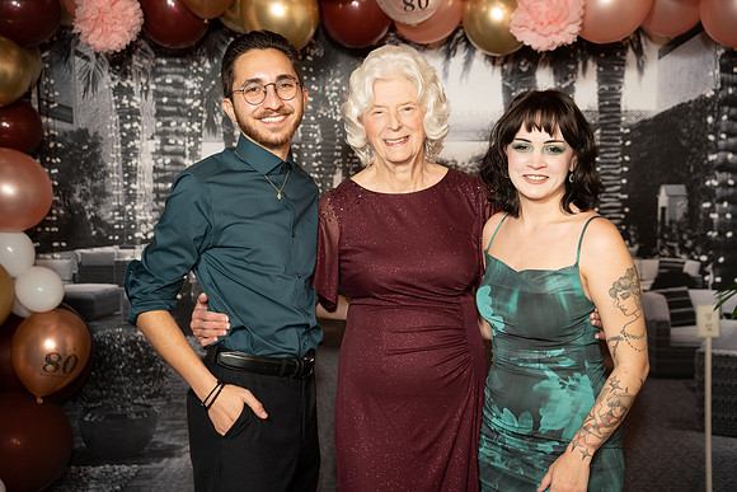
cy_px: 246
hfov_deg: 40.8
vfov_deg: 27.9
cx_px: 368
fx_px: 991
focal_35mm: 48
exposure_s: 1/160
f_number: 2.8
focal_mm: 48.4
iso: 1000
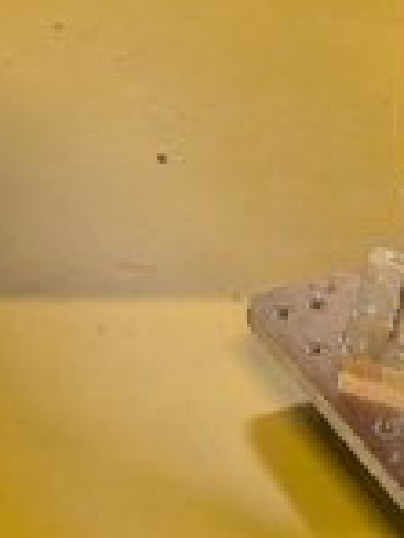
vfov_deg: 13.8
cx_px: -257
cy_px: -534
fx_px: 1898
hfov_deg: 11.5
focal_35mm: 122
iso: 52
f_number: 1.89
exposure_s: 1/24
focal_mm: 5.43
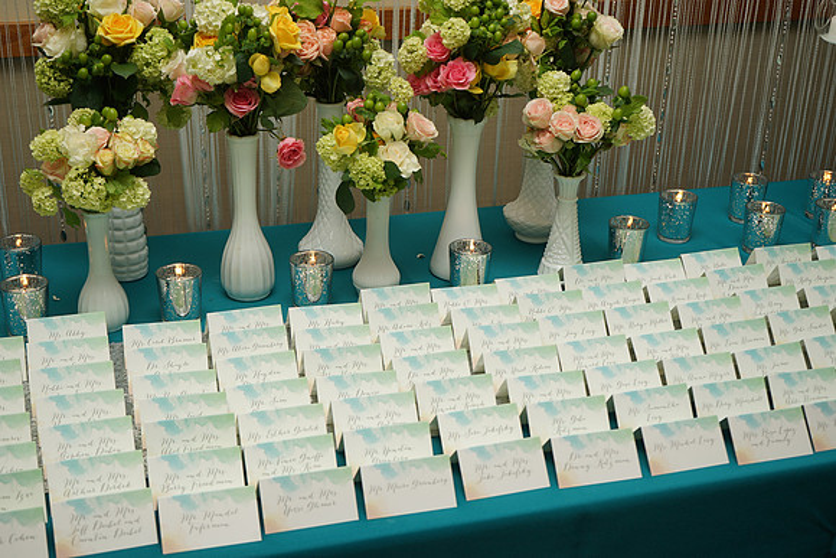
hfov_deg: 41.1
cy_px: 279
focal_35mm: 48
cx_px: 418
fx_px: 1115
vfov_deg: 28.1
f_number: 5.6
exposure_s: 1/80
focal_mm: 48
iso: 100
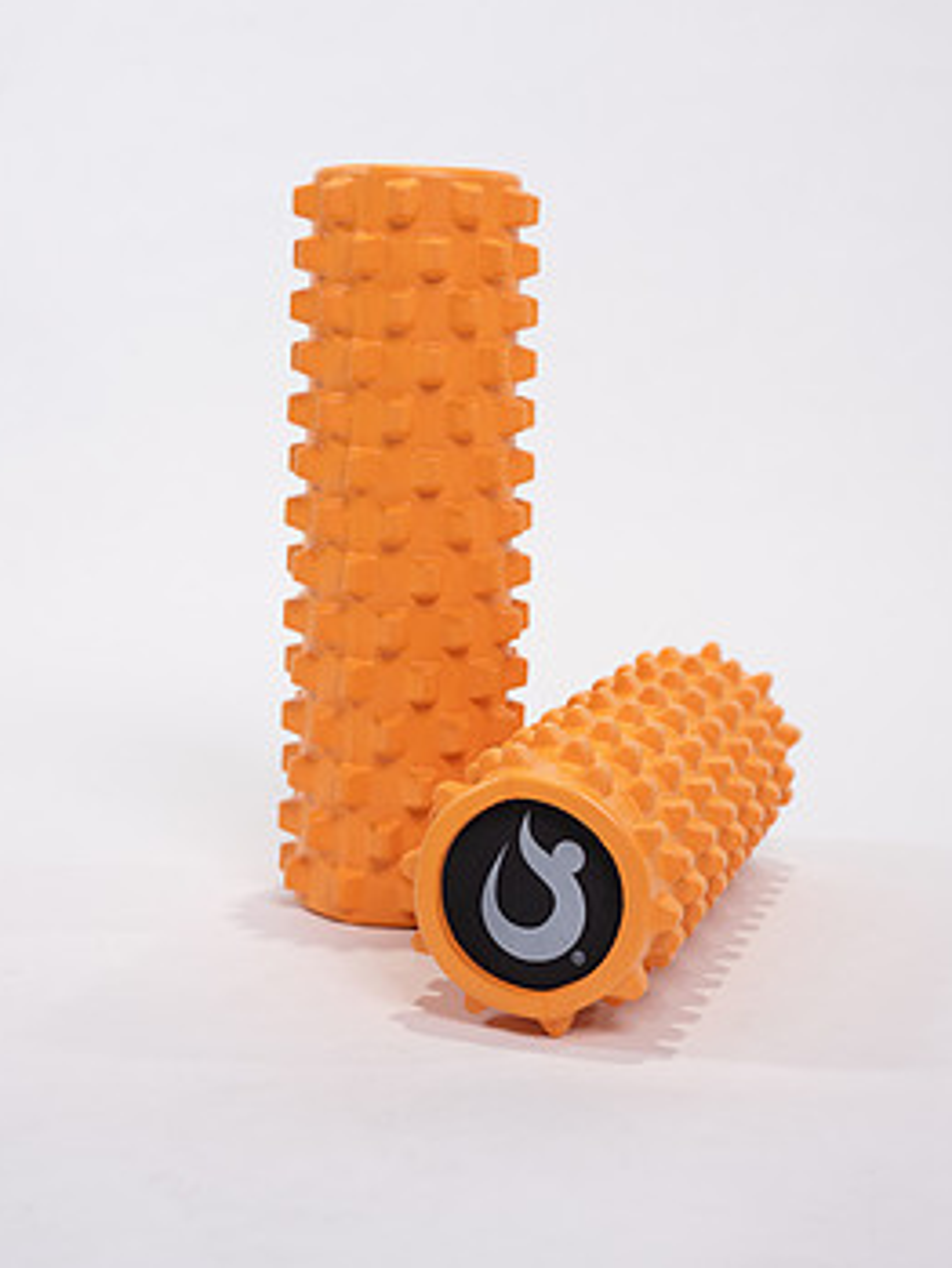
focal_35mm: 62
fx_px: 2272
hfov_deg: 23.7
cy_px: 476
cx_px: 432
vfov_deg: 31.1
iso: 200
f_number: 4
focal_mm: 50
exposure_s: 1/125
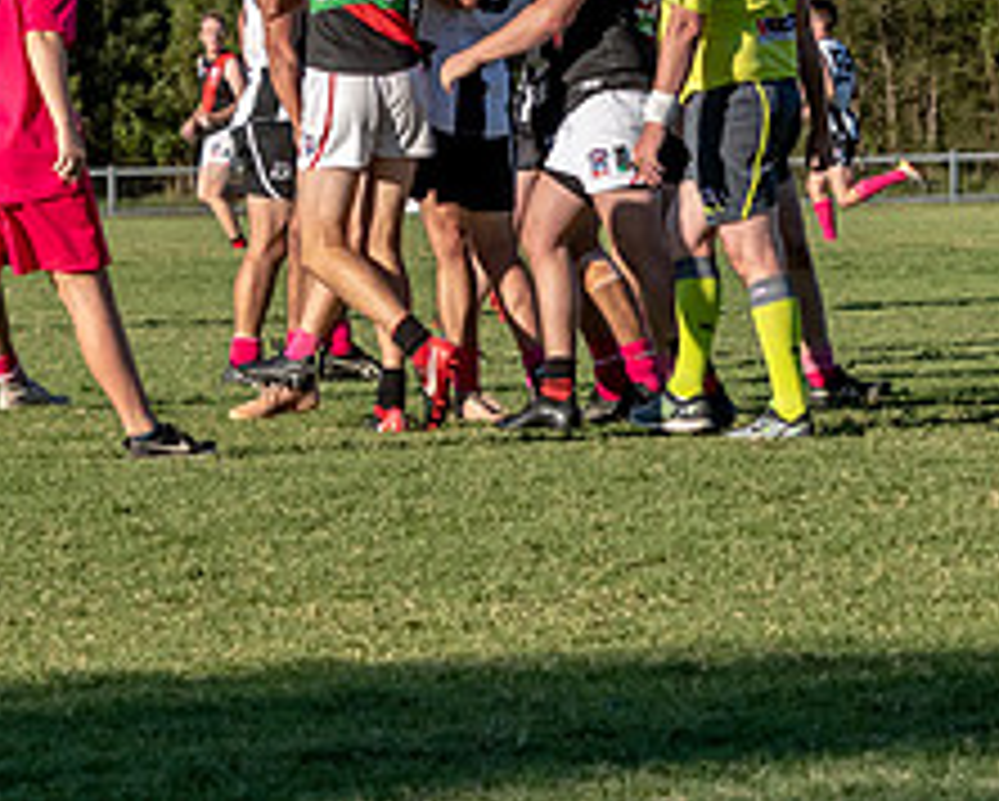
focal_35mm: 288
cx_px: 708
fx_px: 8523
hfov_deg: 6.7
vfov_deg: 5.4
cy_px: 197
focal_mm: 75
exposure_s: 1/3200
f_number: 6.3
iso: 800
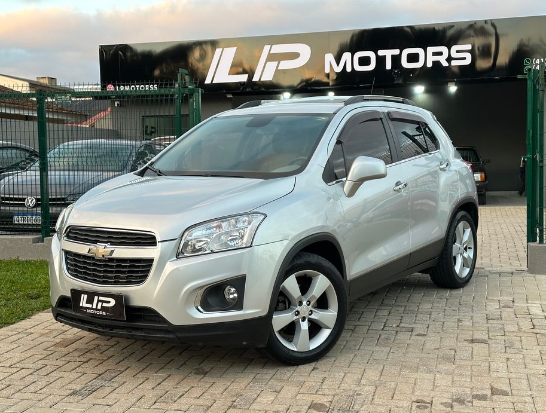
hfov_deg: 38.1
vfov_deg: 29.3
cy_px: 215
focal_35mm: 50
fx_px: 791
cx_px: 263
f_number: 1.78
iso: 50
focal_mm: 6.86
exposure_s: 1/121
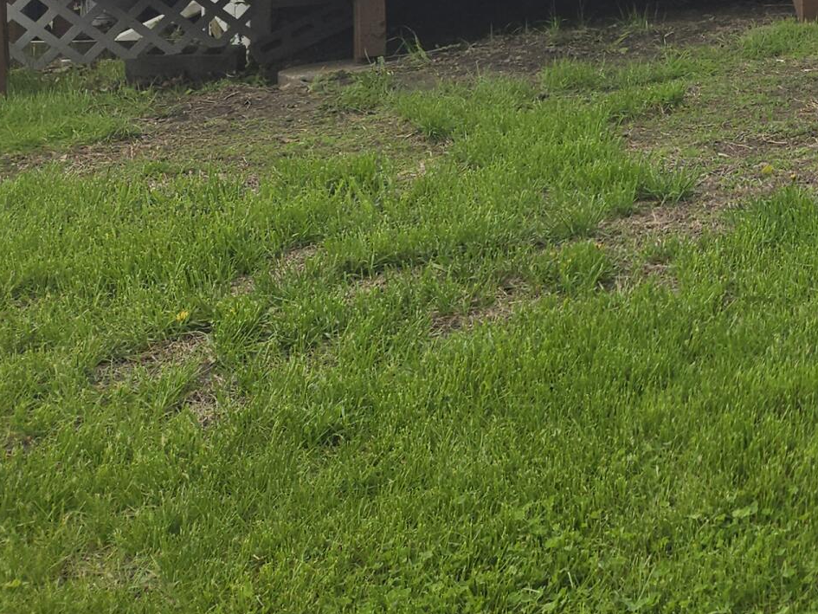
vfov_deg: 18.5
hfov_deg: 22.5
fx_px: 1725
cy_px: -224
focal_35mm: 73
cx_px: 1183
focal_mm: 5.4
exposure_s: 1/880
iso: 25
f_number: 1.8
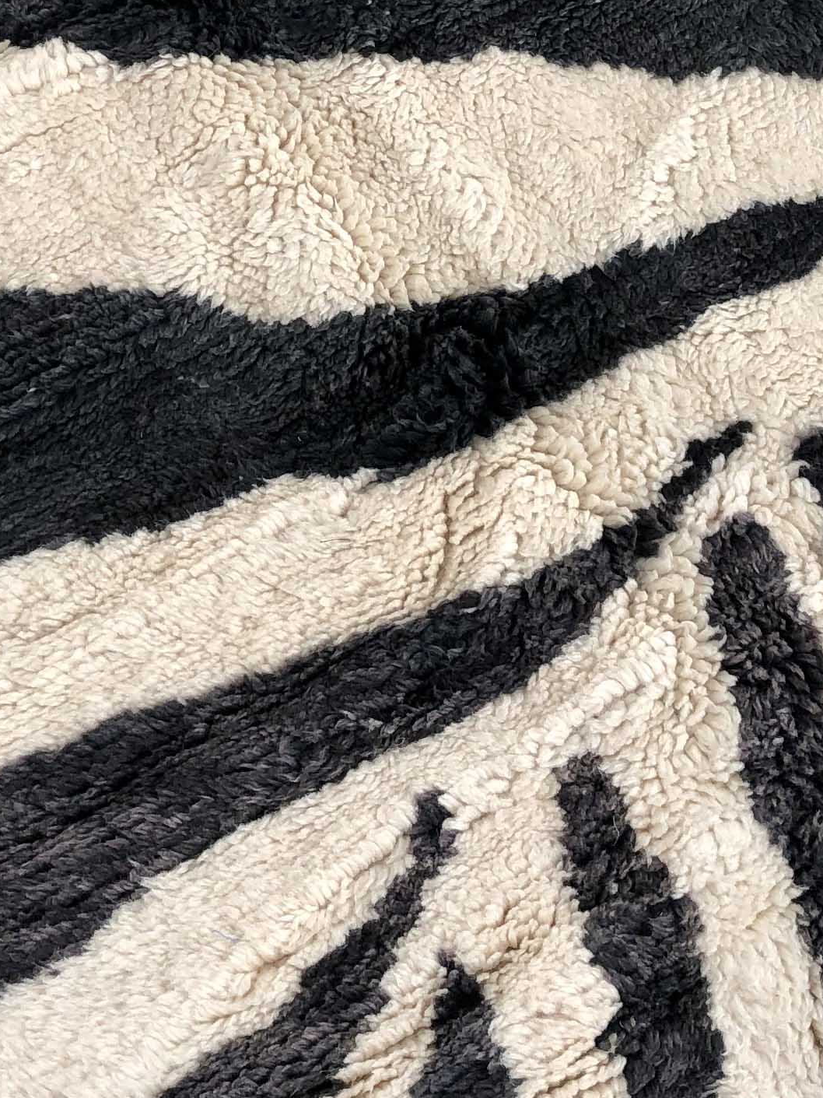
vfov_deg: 23.8
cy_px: 121
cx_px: 126
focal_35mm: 80
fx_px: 2536
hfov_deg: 18.2
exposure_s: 1/125
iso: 20
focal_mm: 4
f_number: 1.8
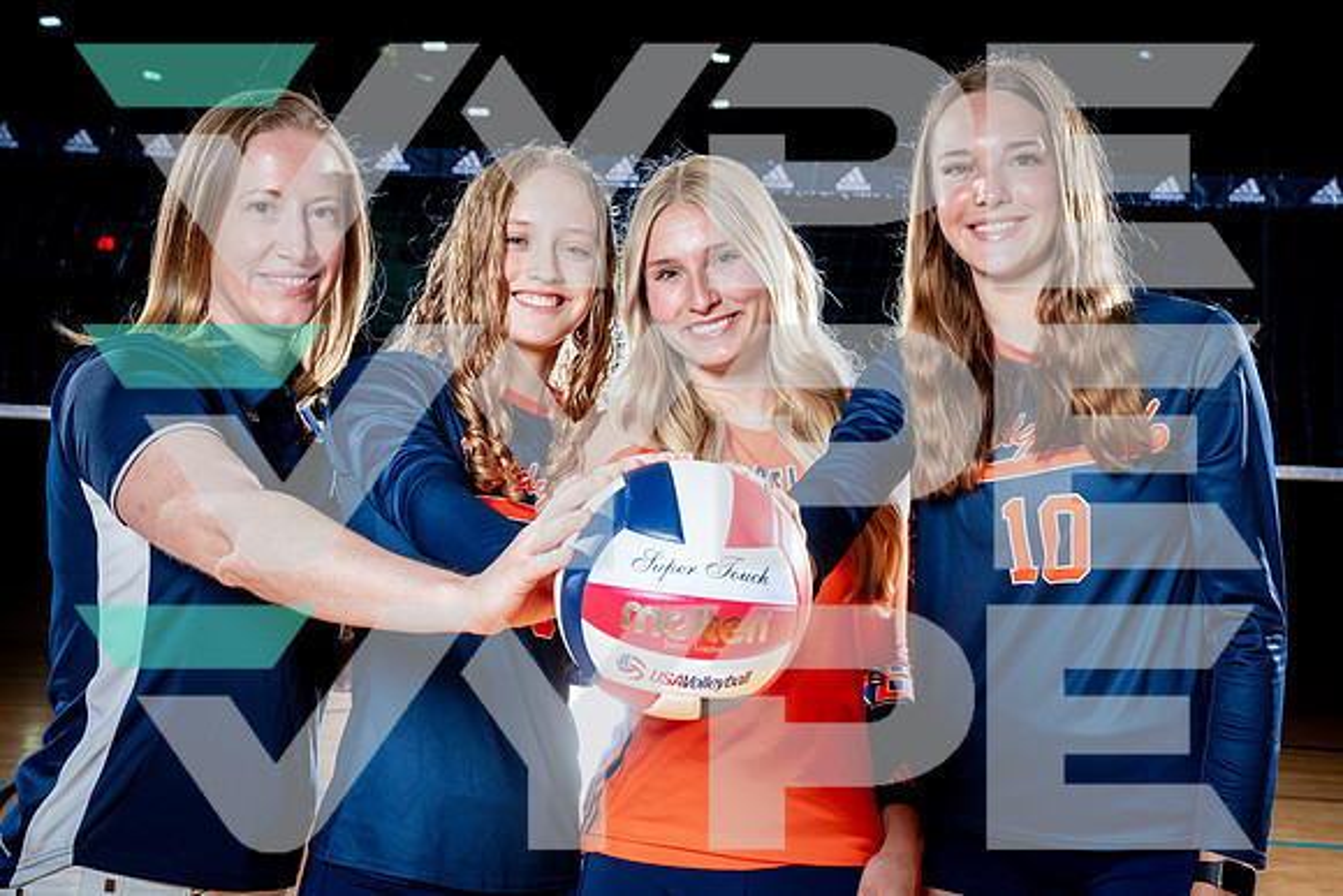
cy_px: 448
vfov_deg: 26.0
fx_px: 1944
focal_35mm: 52
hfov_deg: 38.1
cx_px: 672
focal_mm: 50
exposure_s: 1/250
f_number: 8
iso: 400
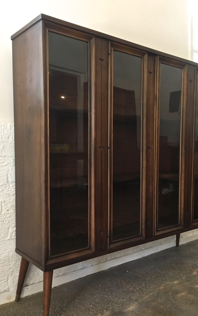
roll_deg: +1.0
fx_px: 294
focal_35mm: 34
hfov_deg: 37.2
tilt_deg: -2.7
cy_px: 168
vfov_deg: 56.7
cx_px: 113
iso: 200
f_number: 2.2
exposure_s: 1/30
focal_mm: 4.15
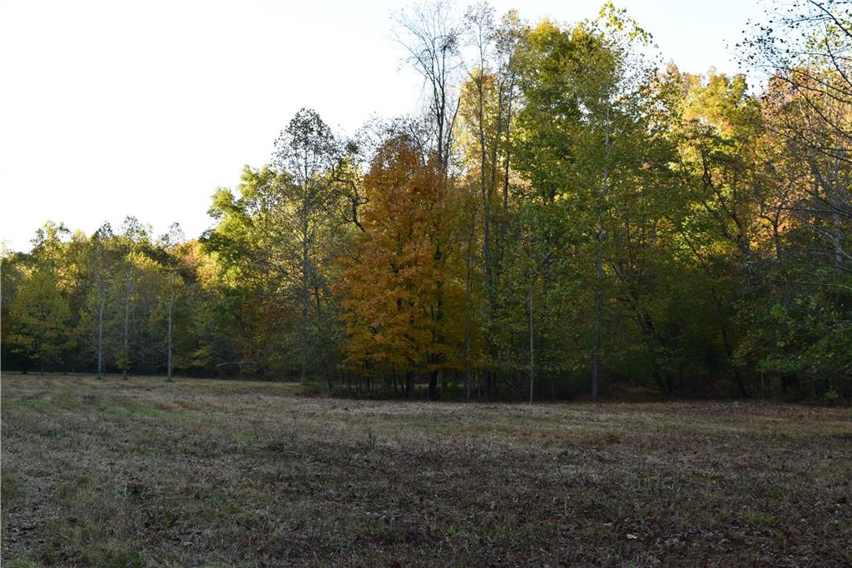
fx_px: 1419
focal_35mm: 60
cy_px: 284
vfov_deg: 22.6
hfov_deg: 33.4
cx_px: 426
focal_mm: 40
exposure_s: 1/160
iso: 400
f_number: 9
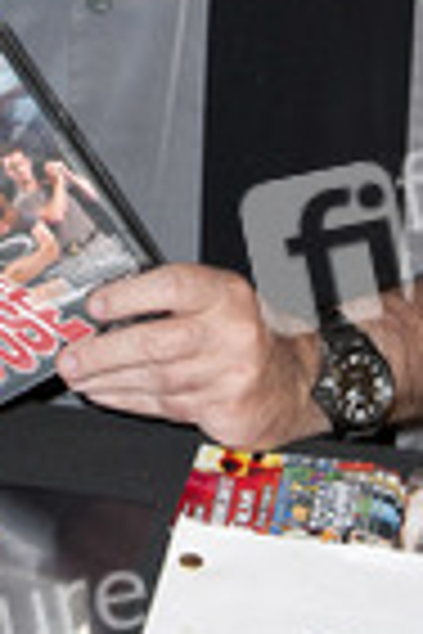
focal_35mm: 108
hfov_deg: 12.6
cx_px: 65
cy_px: 4
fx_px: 1903
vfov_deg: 18.4
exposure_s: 1/400
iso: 400
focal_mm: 38
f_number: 4.5
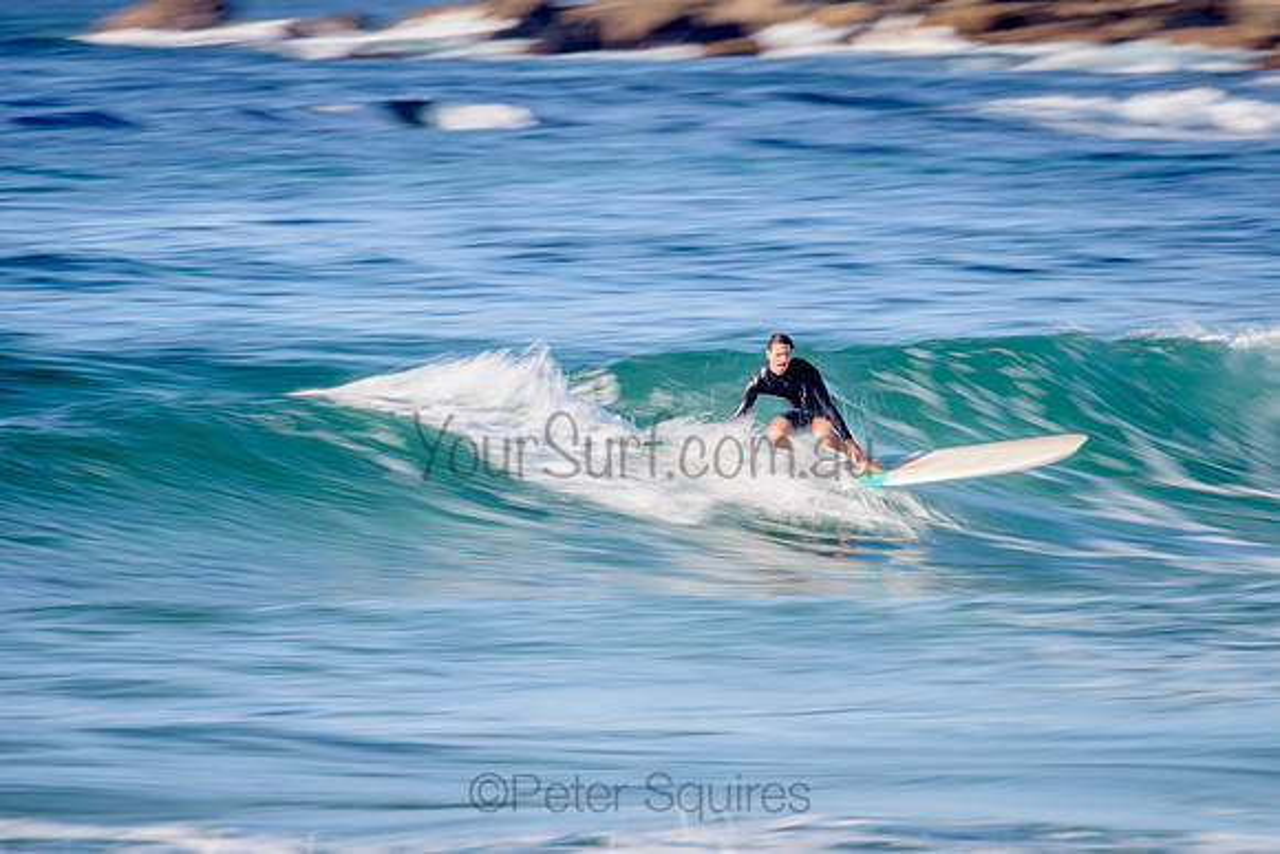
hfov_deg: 3.4
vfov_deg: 2.2
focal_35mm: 613
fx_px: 21798
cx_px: 785
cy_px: 436
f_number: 10
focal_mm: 500
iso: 31
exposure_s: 1/13
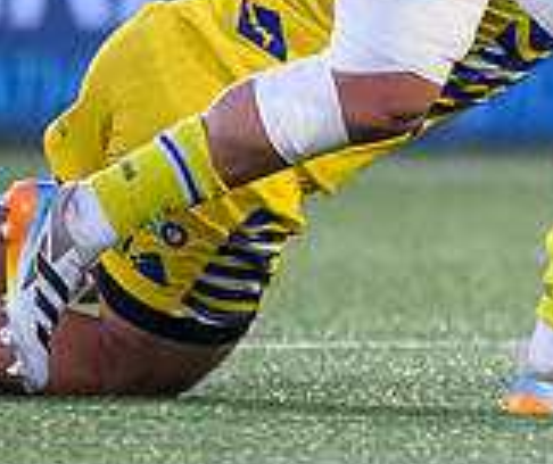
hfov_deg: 0.6
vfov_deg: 0.5
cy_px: -145
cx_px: 1394
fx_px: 50244
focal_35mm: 3011
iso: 6400
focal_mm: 560
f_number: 4
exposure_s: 1/1250
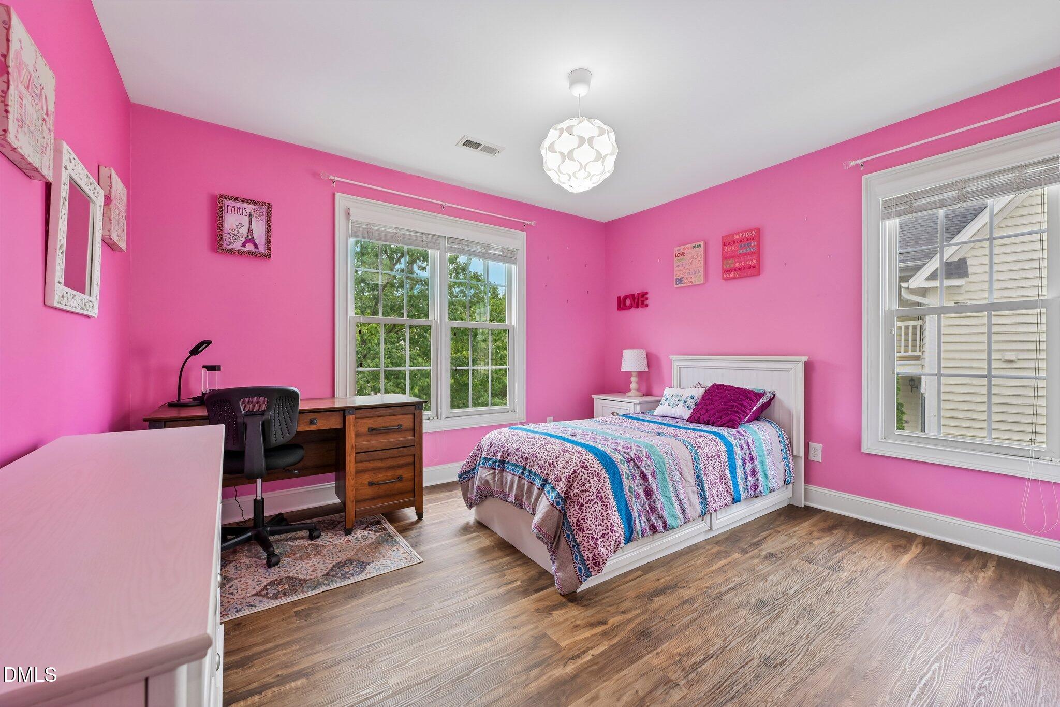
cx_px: 530
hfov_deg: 104.3
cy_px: 354
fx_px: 412
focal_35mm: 14
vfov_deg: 81.2
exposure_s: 1/40
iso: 360
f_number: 8
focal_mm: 14
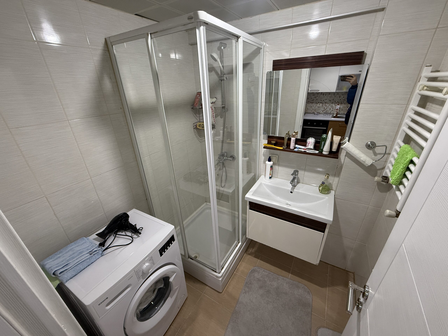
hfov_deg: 102.1
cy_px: 168
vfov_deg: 85.7
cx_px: 224
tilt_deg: -24.1
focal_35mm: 14
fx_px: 181
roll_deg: +2.4
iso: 250
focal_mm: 2.22
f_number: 2.2
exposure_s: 1/100
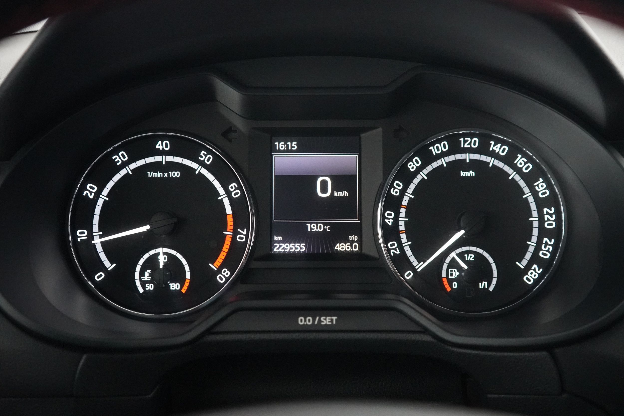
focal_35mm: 44
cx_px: 312
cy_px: 208
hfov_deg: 45.0
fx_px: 754
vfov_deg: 30.9
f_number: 3.5
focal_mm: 29
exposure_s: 1/20
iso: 6400
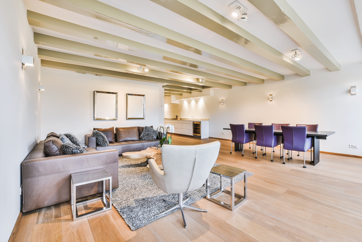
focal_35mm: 15
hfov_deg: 100.4
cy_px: 121
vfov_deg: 77.3
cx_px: 181
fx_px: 151
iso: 100
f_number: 13
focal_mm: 10
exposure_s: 1
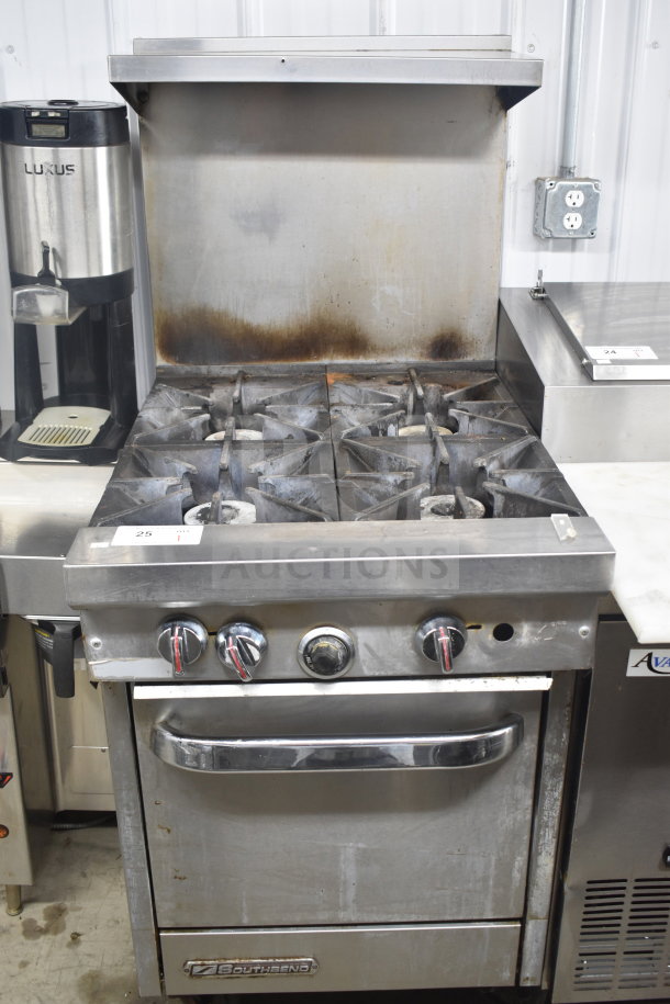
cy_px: 502
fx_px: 1005
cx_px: 335
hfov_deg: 36.9
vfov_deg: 53.1
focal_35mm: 36
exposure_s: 1/40
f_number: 3.8
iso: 800
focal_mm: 24
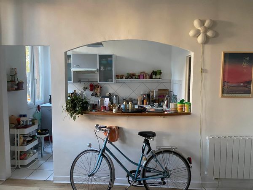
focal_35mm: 26
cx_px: 126
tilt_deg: -4.3
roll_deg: -0.9
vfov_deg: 53.1
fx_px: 190
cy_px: 95
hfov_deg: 67.3
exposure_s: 1/50
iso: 320
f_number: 1.8
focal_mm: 4.25
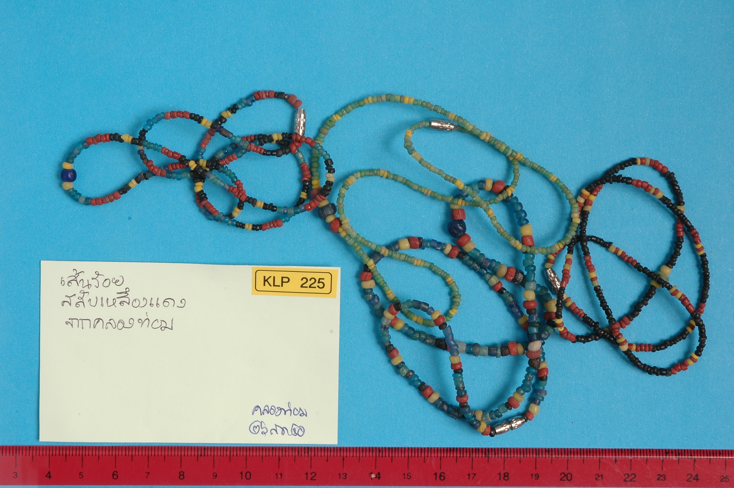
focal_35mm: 78
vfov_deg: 17.5
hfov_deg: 26.0
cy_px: 244
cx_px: 367
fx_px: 1589
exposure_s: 1/6
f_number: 22
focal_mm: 52
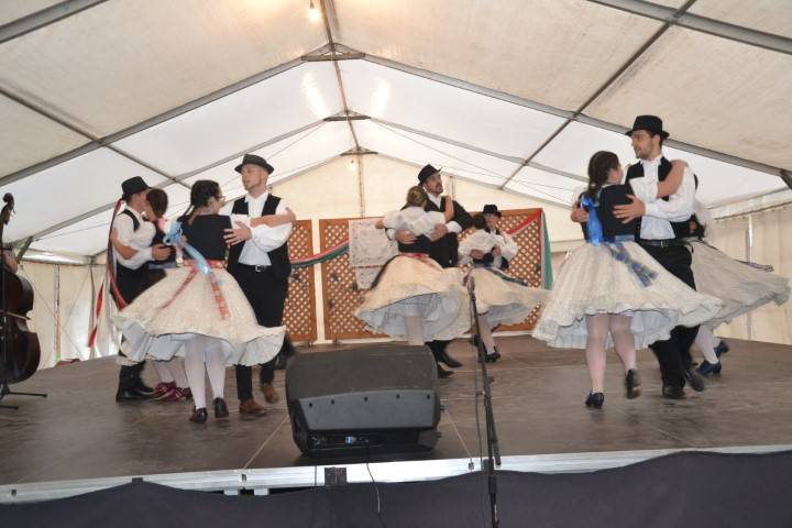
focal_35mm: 36
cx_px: 396
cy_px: 264
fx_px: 792
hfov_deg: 53.1
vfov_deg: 36.9
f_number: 3.8
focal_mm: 24
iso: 2000
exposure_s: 1/60
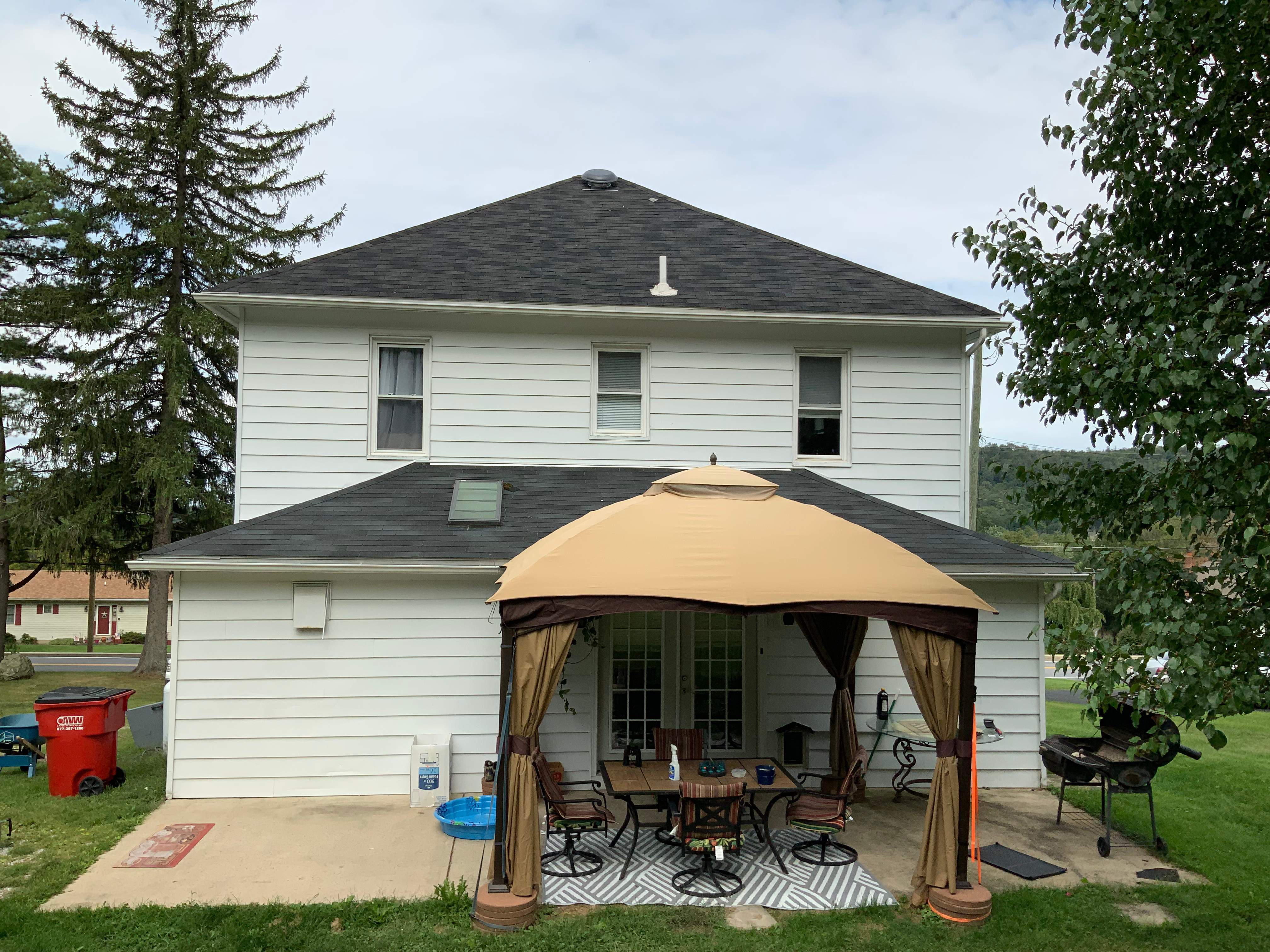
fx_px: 1064
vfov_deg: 48.2
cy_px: 476
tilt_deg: +2.1
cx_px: 635
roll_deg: -0.3
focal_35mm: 29
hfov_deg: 61.7
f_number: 1.8
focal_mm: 3
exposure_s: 1/1786
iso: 16
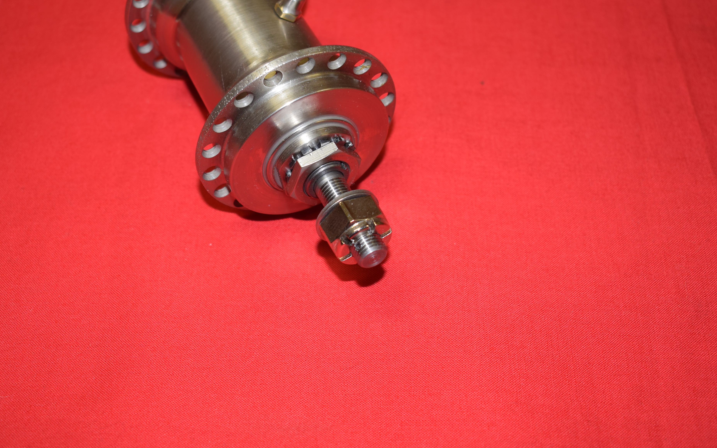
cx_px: 320
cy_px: 190
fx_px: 1048
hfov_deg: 37.7
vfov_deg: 24.1
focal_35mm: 54
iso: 160
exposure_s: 1/25
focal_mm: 29
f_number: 5
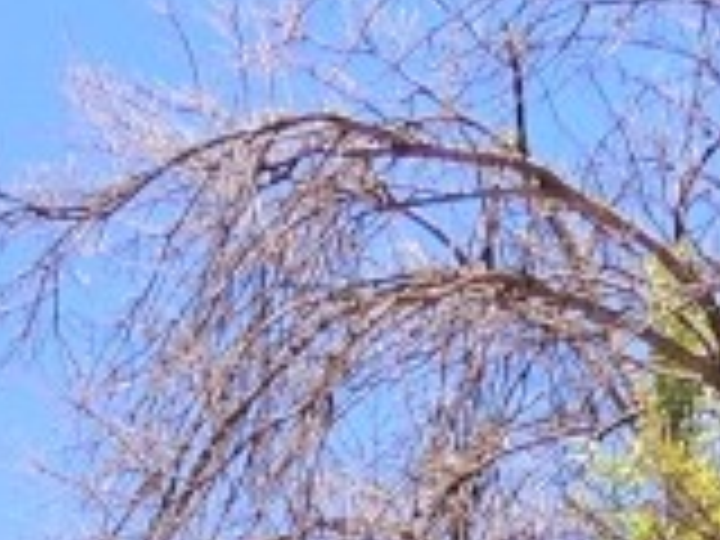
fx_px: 3203
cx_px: 153
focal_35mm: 154
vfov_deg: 8.4
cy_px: 1480
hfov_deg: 12.8
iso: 100
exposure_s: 1/1000
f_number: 3
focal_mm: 4.3
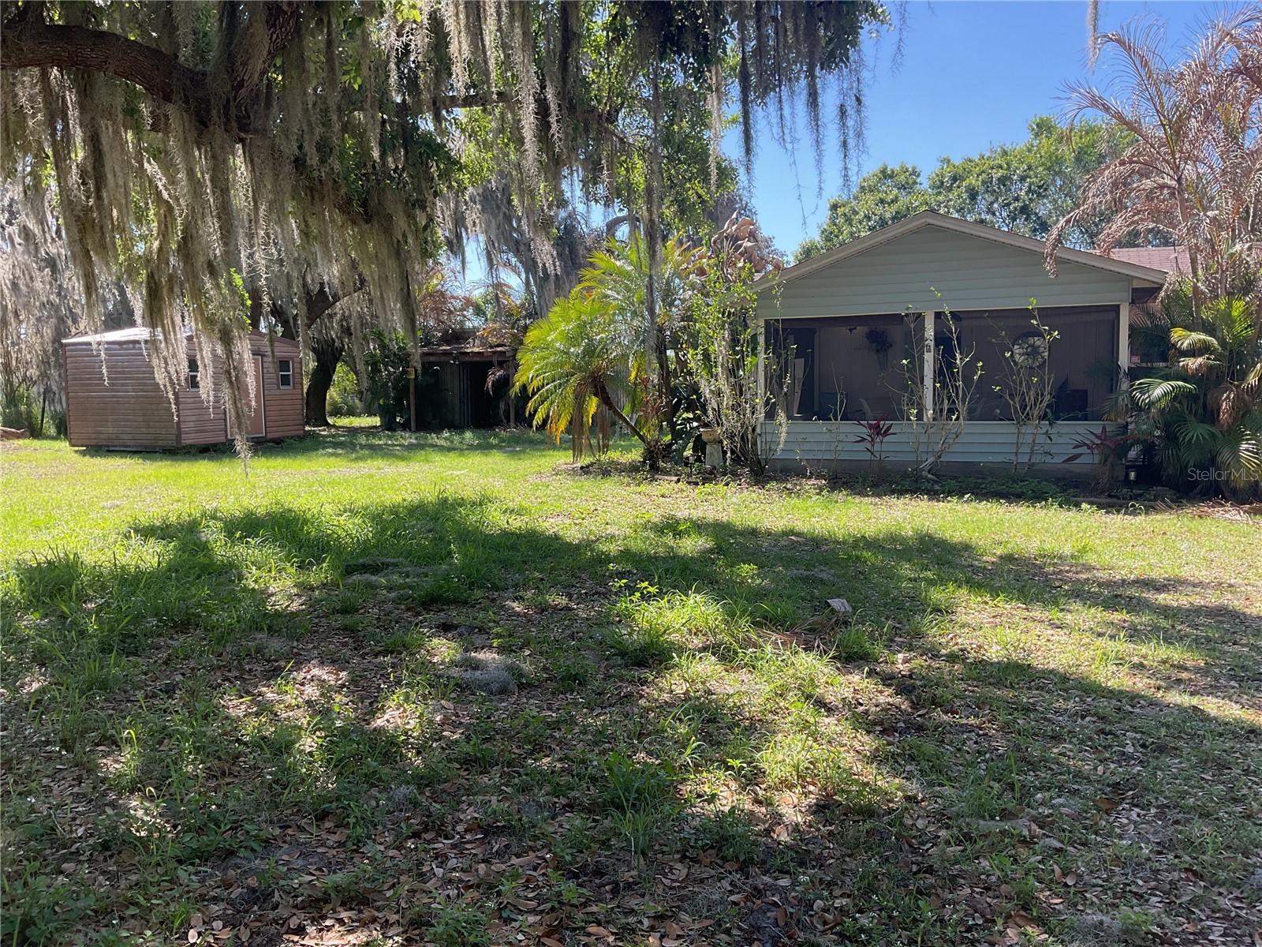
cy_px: 474
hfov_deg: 61.7
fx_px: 1057
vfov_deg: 48.2
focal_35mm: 29
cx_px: 631
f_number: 1.8
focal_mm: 3
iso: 16
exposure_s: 1/346
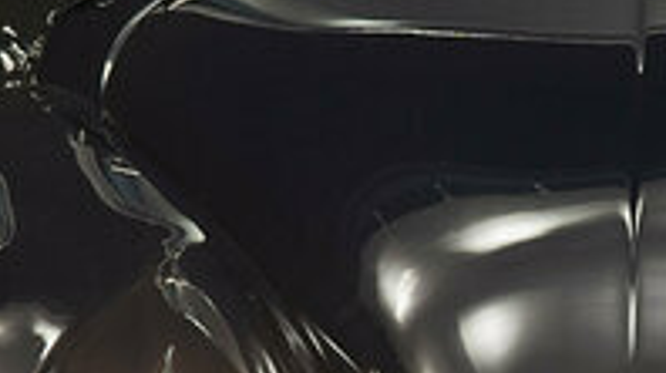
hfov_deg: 7.9
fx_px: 4817
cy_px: 484
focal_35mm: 273
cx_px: 750
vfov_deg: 4.4
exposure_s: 1/2.5
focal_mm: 43
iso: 250
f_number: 8
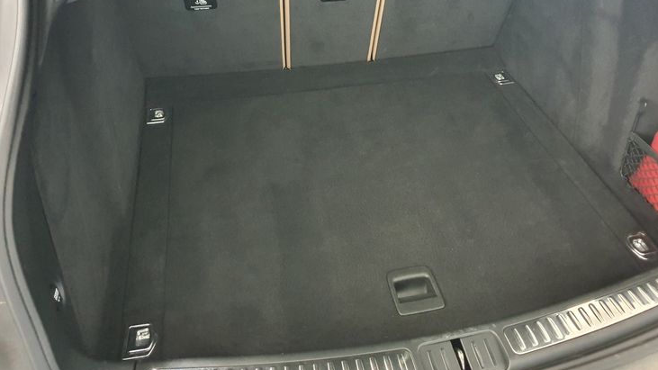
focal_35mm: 31
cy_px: 119
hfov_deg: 62.5
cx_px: 359
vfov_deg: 37.3
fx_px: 541
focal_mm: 4.3
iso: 640
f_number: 1.5
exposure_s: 1/11
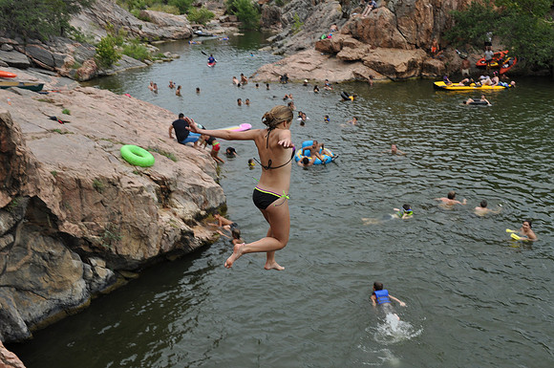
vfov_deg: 32.9
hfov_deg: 48.0
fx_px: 622
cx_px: 277
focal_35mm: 40
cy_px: 184
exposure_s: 1/400
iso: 200
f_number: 8
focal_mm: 27
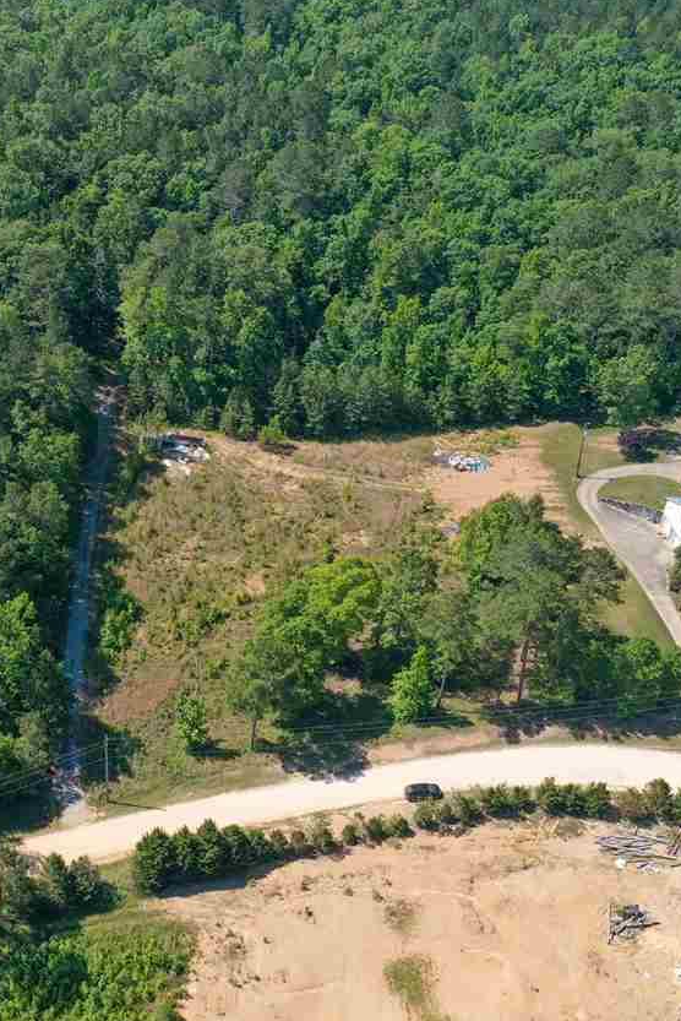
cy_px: 515
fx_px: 1219
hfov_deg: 29.9
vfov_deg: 45.4
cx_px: 69
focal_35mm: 43
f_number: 5.6
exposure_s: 1/320
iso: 100
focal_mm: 10.26
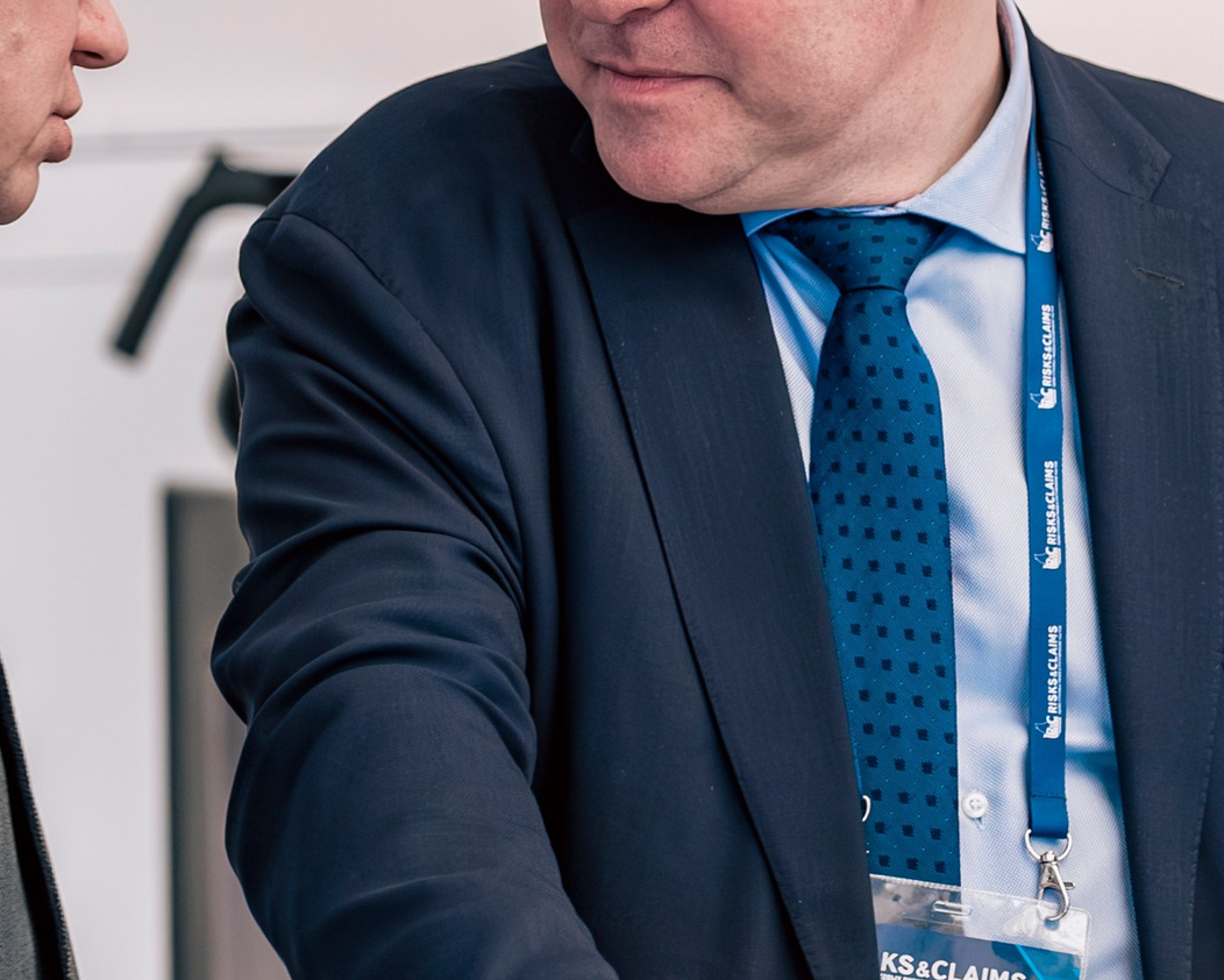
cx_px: 1011
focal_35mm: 390
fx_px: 14131
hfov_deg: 5.0
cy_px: 651
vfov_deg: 4.0
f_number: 2
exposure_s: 1/125
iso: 1000
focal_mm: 75
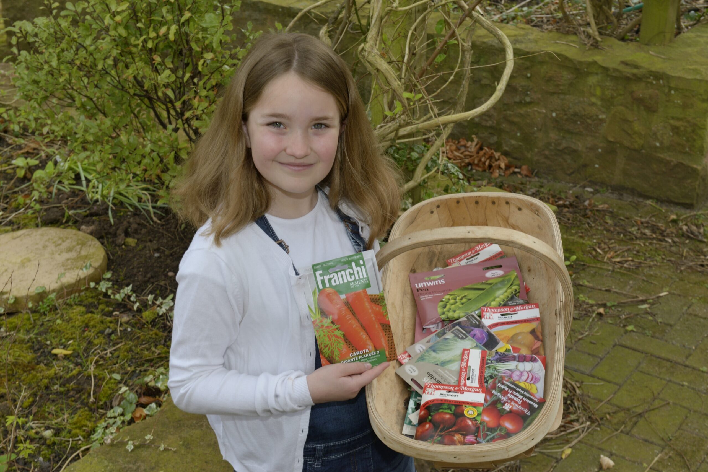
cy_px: 236
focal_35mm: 62
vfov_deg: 21.9
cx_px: 354
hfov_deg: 32.4
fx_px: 1219
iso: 400
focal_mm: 62
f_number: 13
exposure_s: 1/80
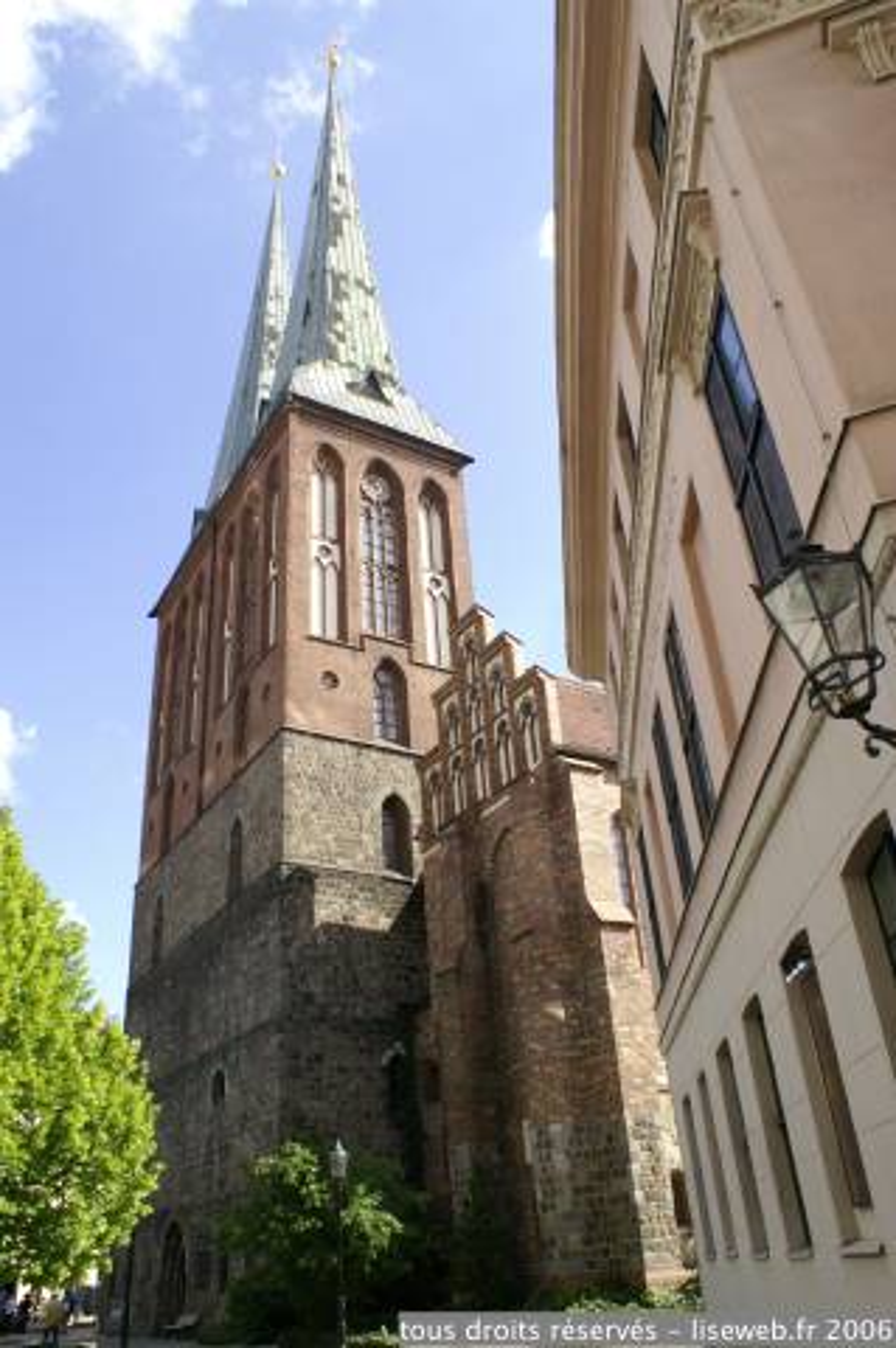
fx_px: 1010
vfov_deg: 67.4
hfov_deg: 47.8
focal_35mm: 27
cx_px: 448
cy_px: 674
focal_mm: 18
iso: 100
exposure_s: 1/160
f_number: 7.1
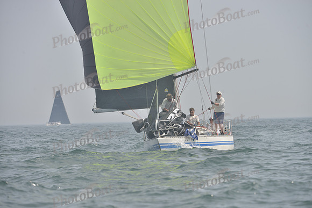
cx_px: 156
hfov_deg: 7.4
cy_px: 104
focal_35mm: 280
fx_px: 2427
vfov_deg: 4.9
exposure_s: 1/1000
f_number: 9
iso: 280
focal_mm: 280
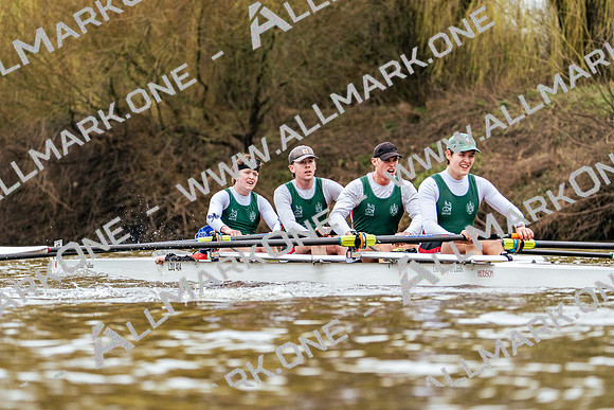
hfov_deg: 7.3
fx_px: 4845
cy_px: 205
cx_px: 307
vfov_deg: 4.8
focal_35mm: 284
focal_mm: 284
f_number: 6.3
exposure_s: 1/2000
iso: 2000
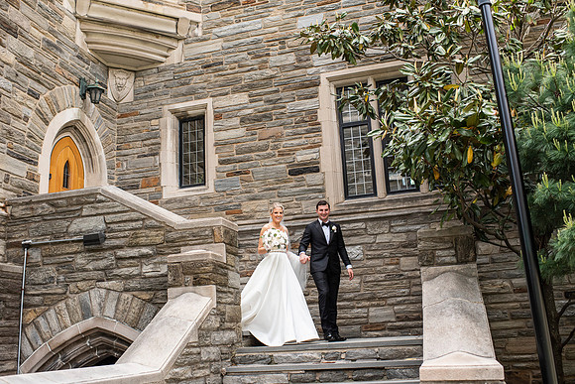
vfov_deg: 37.9
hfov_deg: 54.4
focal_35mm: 35
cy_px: 192
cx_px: 288
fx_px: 559
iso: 640
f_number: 3.2
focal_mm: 35
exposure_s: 1/1600
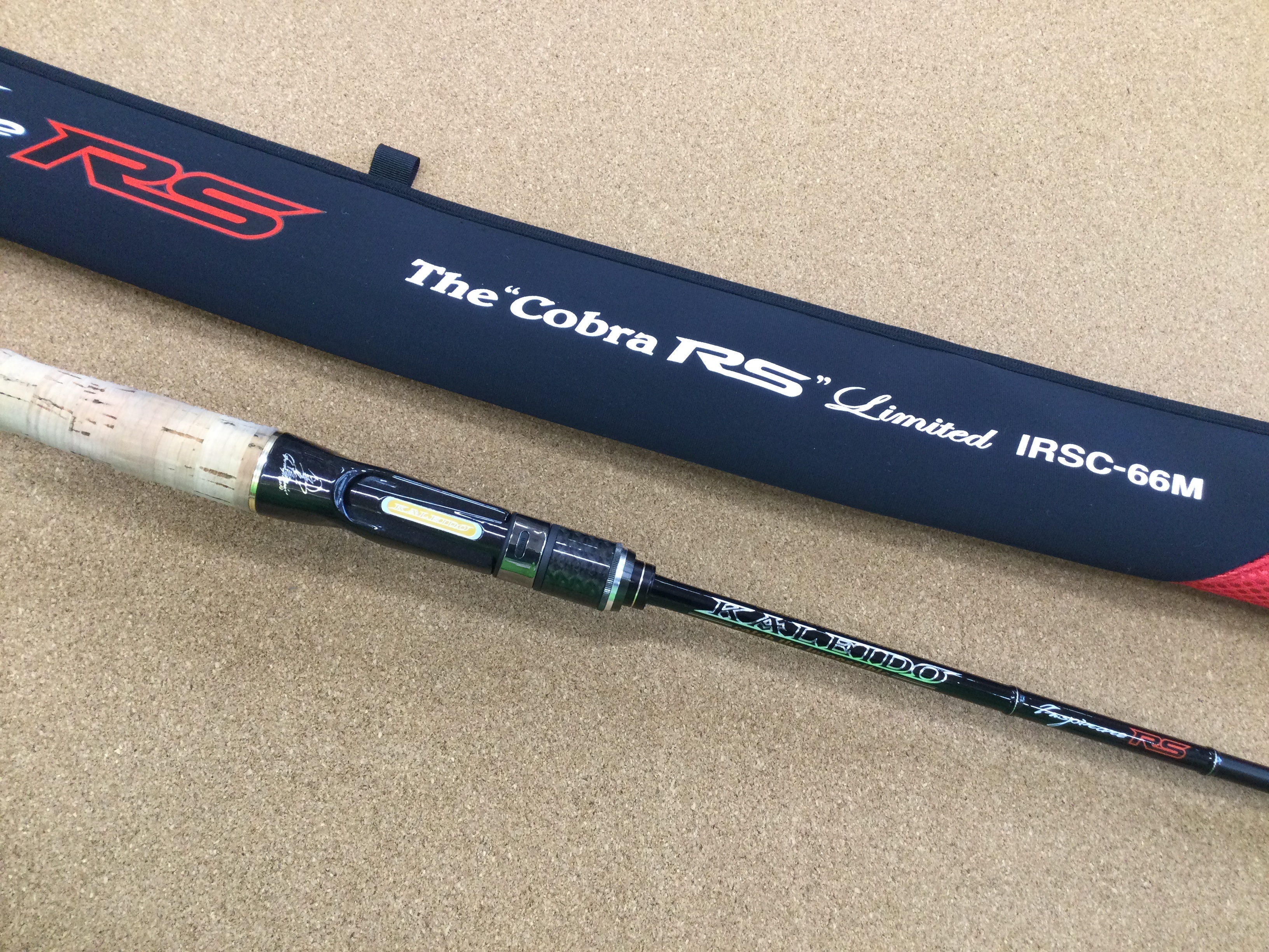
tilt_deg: -75.5
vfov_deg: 45.4
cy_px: 476
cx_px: 634
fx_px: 1136
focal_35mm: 31
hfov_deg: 58.4
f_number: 2.4
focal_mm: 3.3
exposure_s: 1/30
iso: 64
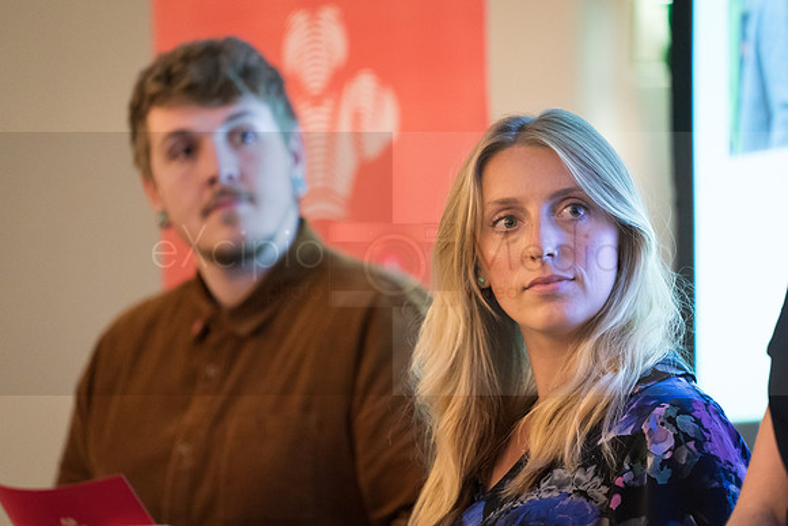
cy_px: 239
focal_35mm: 219
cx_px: 419
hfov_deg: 9.4
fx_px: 4798
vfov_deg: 6.3
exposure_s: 1/100
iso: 6400
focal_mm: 200
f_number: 2.8
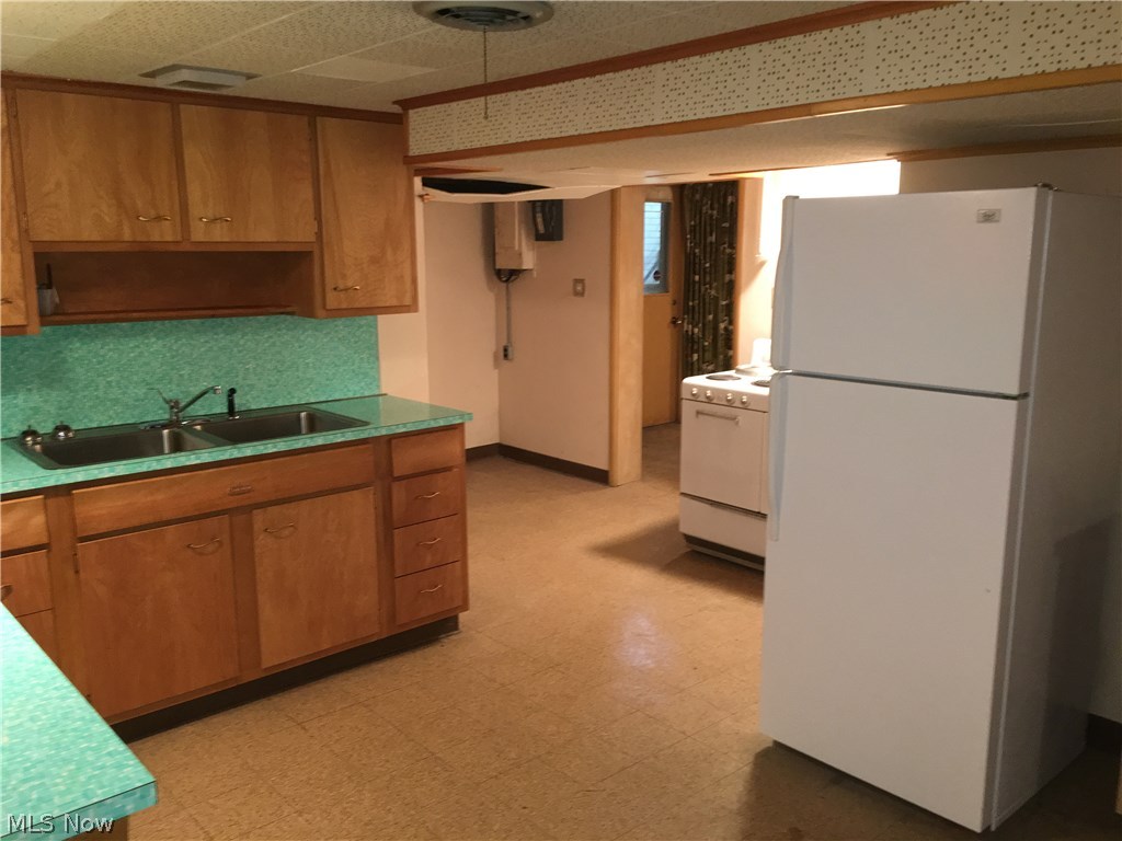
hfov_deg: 61.7
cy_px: 420
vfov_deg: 48.2
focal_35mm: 29
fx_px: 940
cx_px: 561
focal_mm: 4.15
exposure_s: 1/16
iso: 160
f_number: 2.2
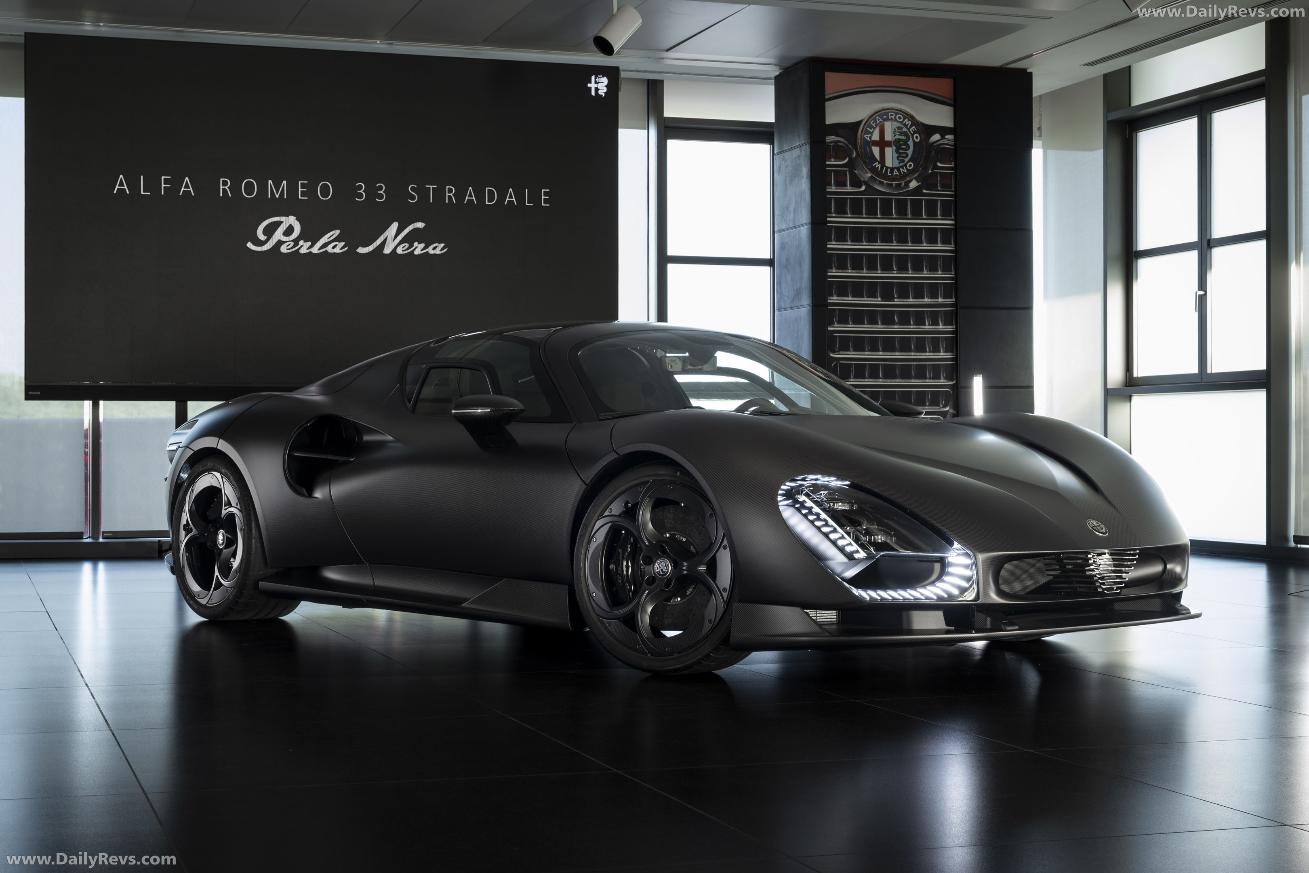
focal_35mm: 55
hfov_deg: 36.2
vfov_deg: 24.6
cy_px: 436
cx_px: 654
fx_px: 2000
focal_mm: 55
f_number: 11
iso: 64
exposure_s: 1.6
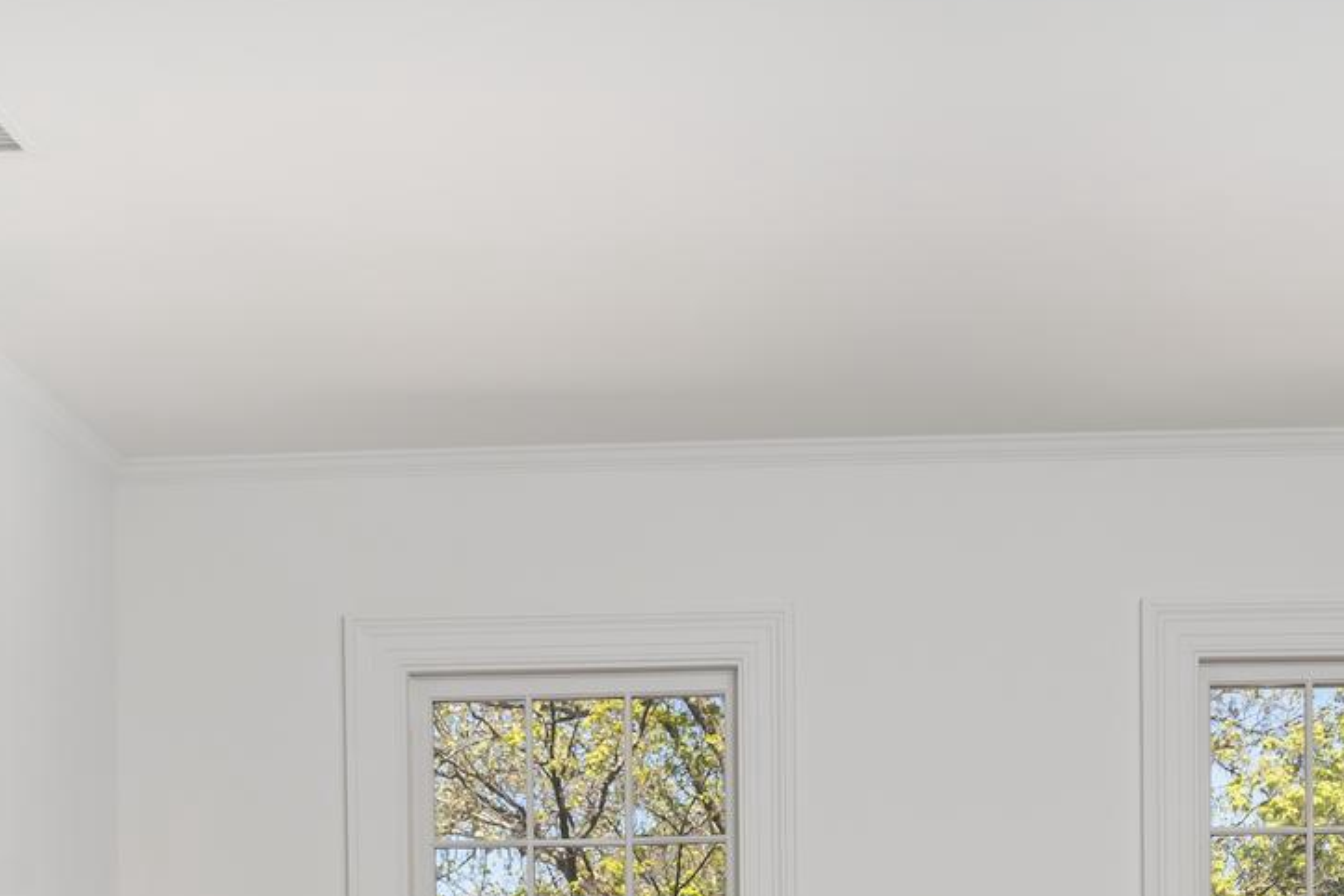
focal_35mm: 51
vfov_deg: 23.1
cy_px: 1212
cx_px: 853
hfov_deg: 38.6
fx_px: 1904
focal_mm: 18
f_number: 8
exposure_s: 1/5
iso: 200
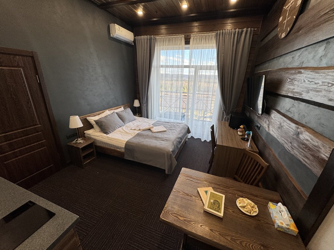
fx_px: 135
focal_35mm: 14
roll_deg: -1.8
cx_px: 167
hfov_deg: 102.1
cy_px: 125
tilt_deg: -19.6
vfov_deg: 85.7
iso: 80
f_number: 2.2
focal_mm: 2.22
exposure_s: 1/100
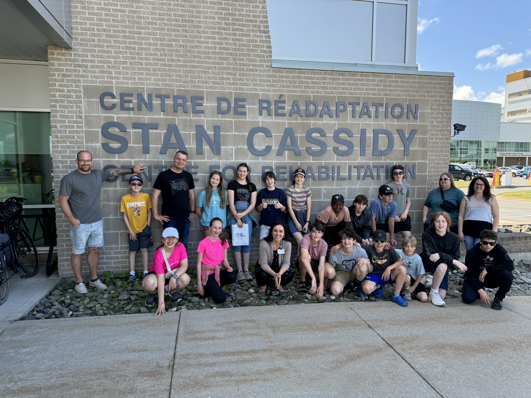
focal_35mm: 24
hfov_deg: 71.6
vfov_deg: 56.8
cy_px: 199
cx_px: 266
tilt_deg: -5.0
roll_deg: +0.0
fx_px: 368
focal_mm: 6.76
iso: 80
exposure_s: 1/604
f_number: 1.78
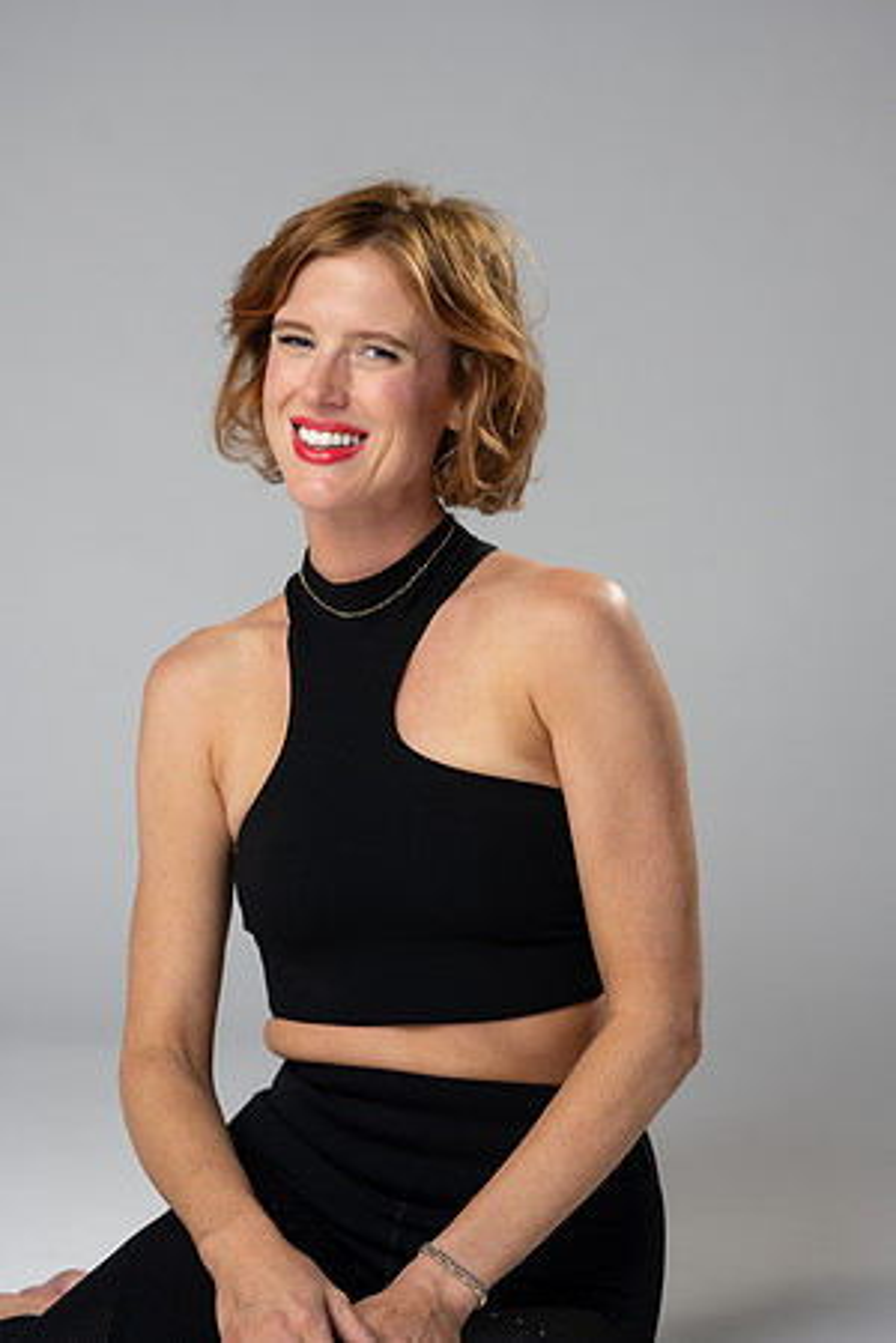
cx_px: 448
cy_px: 672
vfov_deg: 23.9
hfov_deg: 16.1
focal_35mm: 85
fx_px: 3173
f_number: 3.2
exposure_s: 1/125
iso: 200
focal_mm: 85
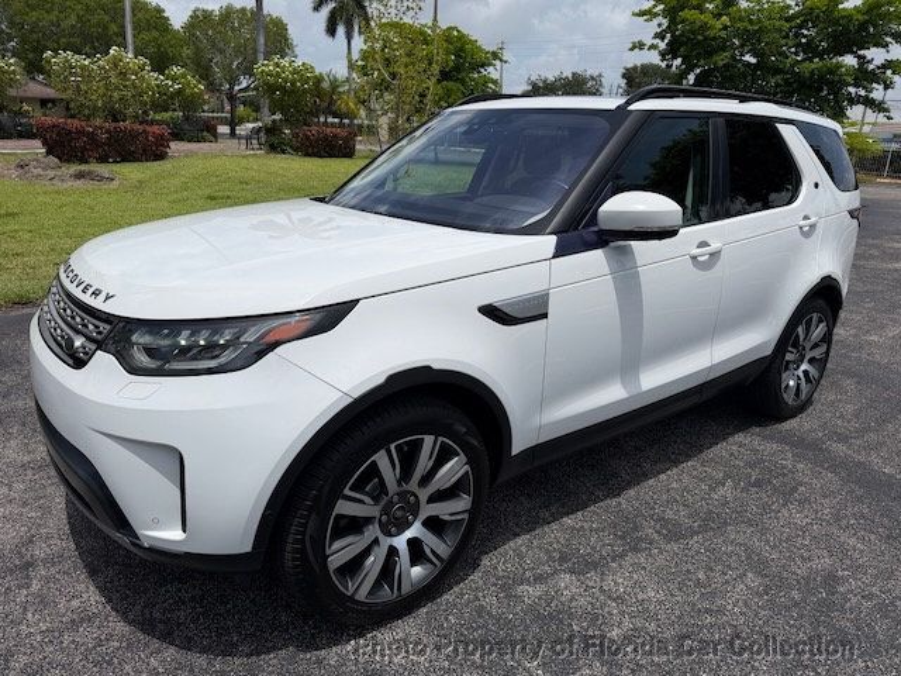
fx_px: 625
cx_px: 450
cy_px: 338
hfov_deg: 71.6
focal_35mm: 24
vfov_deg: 56.8
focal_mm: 6.76
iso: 80
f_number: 1.78
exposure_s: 1/11905
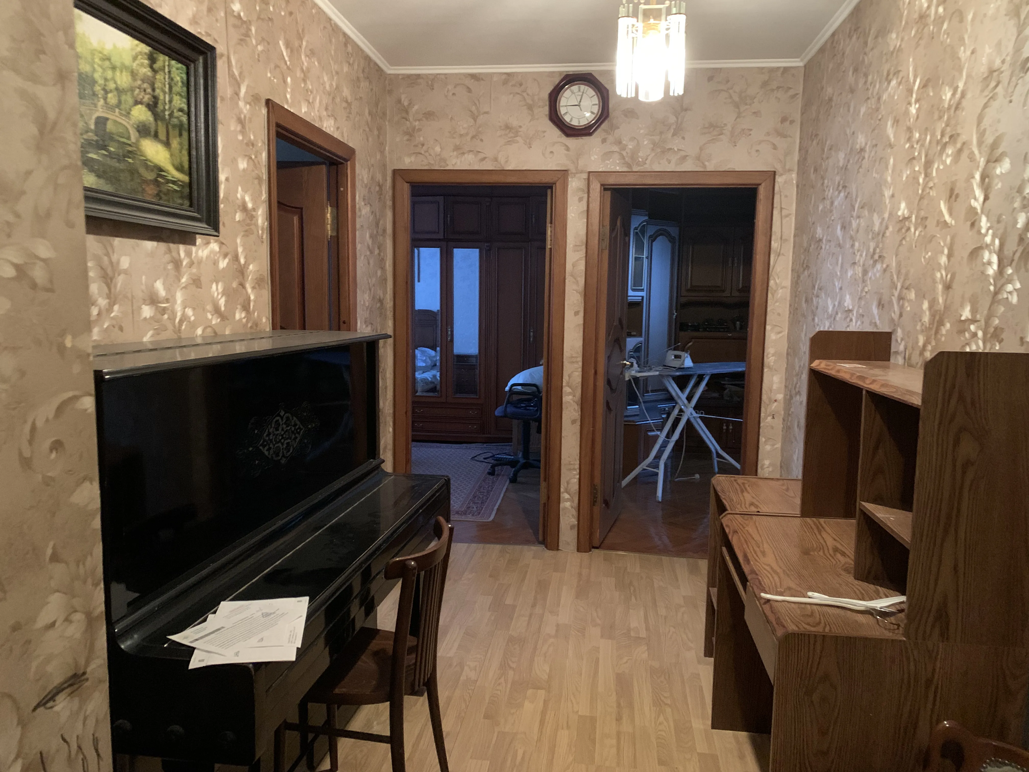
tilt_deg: -7.0
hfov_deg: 67.3
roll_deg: -0.1
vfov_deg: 53.1
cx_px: 514
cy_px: 386
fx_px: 773
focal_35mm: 26
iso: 640
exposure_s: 1/20
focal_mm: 4.25
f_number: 1.8
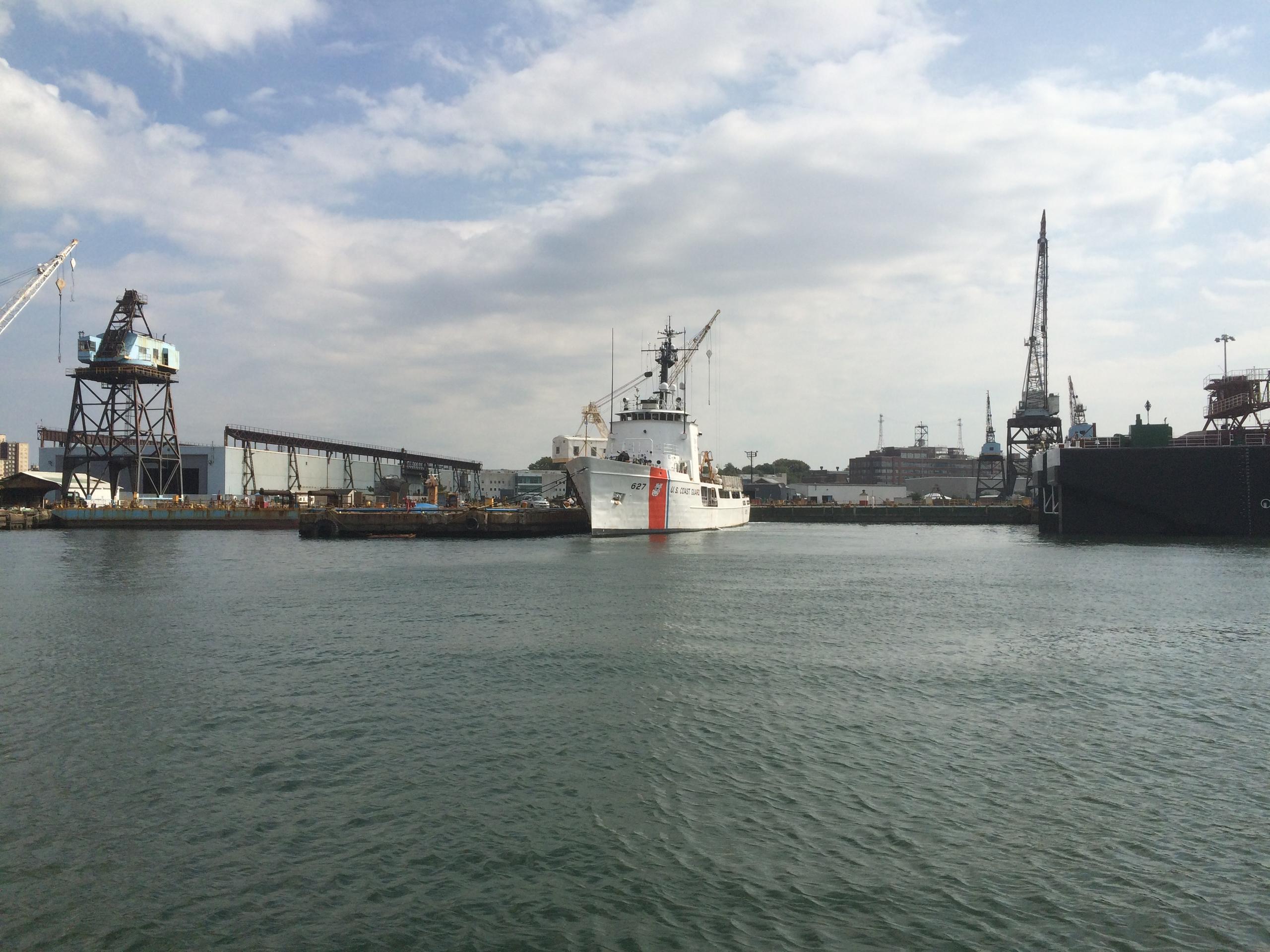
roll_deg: +0.1
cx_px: 635
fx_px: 1064
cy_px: 476
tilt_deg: -0.4
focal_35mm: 29
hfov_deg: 61.7
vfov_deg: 48.2
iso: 32
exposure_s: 1/5128
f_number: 2.2
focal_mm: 4.15
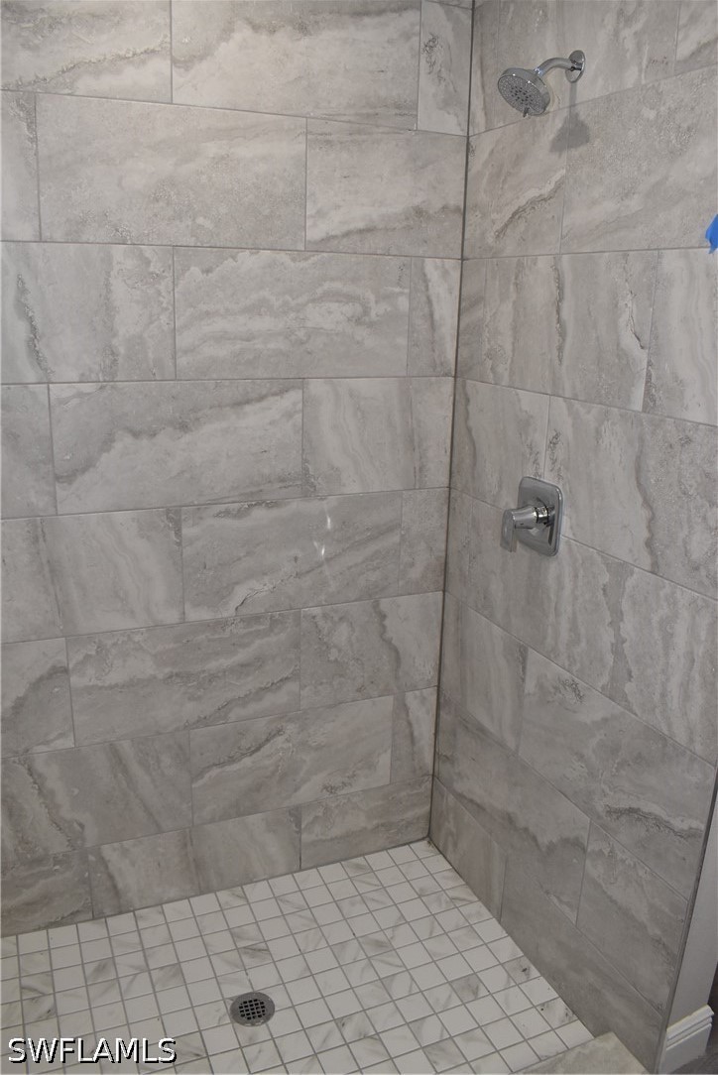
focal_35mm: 27
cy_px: 538
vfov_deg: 67.4
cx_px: 359
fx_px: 807
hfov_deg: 48.0
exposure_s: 1/60
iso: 800
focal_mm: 18
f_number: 7.1
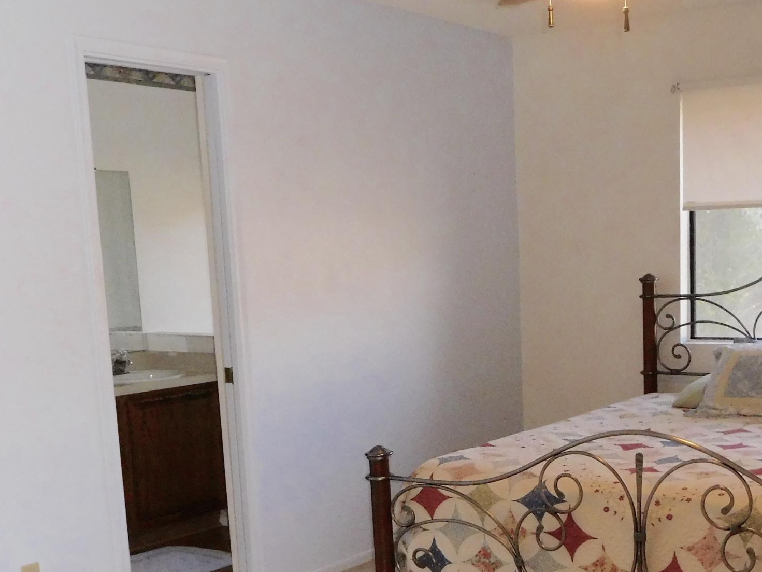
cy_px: 464
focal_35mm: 51
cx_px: 482
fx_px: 1123
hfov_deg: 37.2
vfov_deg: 27.9
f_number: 3.4
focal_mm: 4.5
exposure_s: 1/30
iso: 720
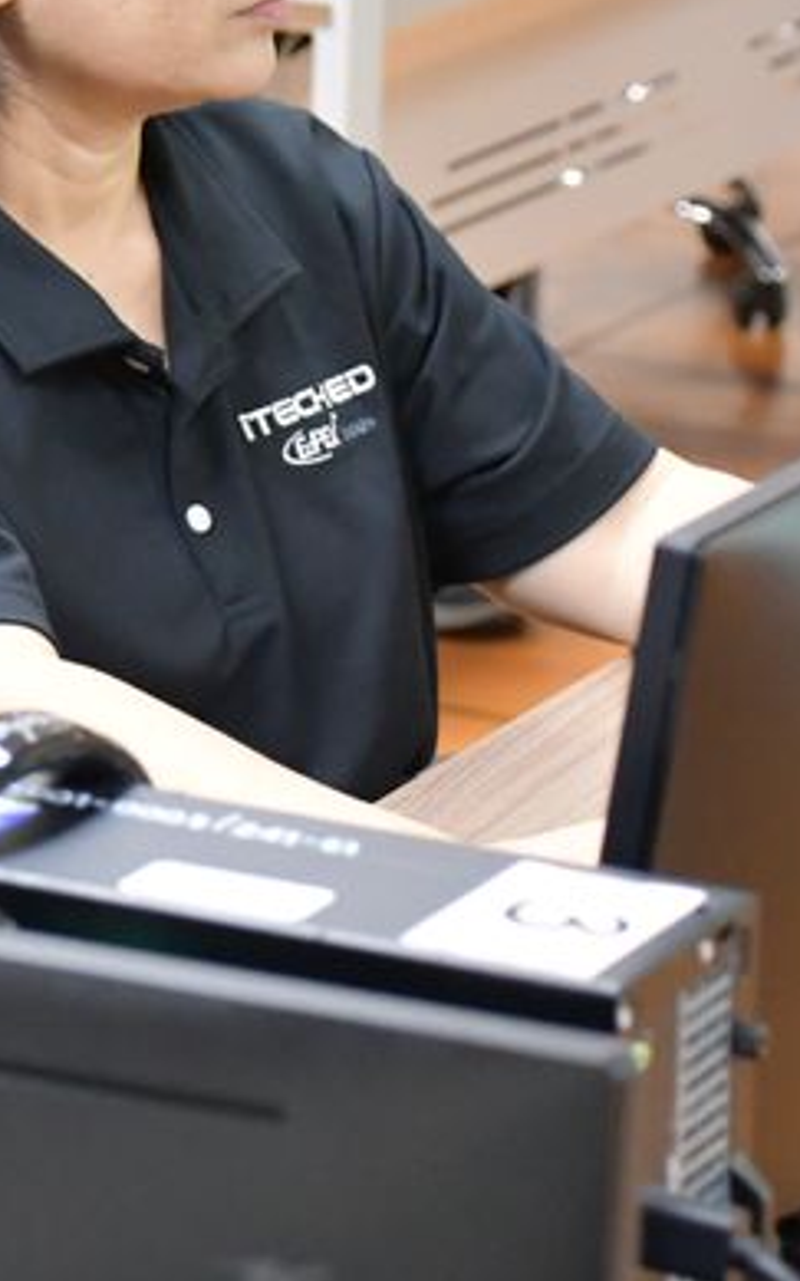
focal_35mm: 193
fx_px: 6735
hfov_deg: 6.7
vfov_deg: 10.8
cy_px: 308
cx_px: -168
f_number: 4.5
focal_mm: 48
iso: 4500
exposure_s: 1/60
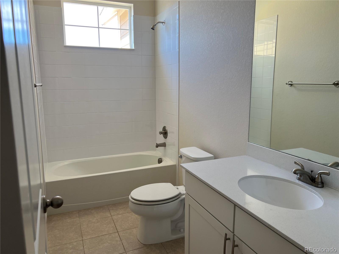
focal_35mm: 26
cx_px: 170
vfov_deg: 53.1
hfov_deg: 67.3
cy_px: 127
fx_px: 255
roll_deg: +0.2
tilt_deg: -9.4
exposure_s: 1/121
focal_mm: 5.7
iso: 50
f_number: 1.5
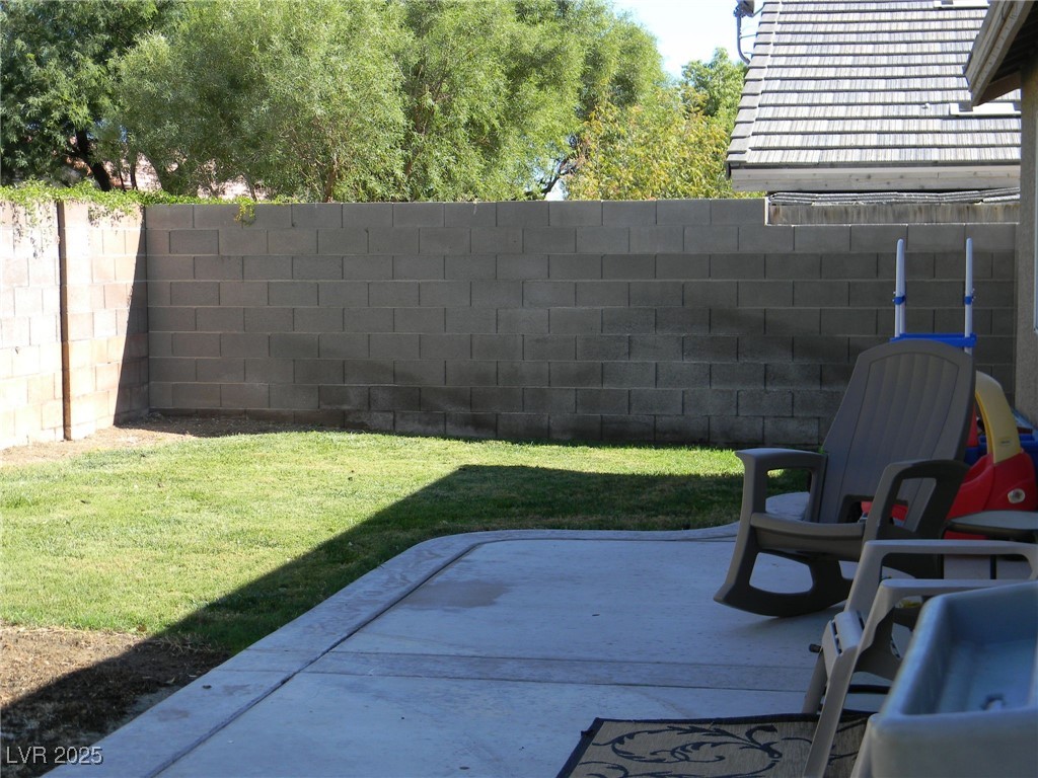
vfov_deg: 26.1
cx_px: 519
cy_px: 389
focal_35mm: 56
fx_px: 1679
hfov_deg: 34.3
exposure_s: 1/221
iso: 80
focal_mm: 10.1
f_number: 4.1
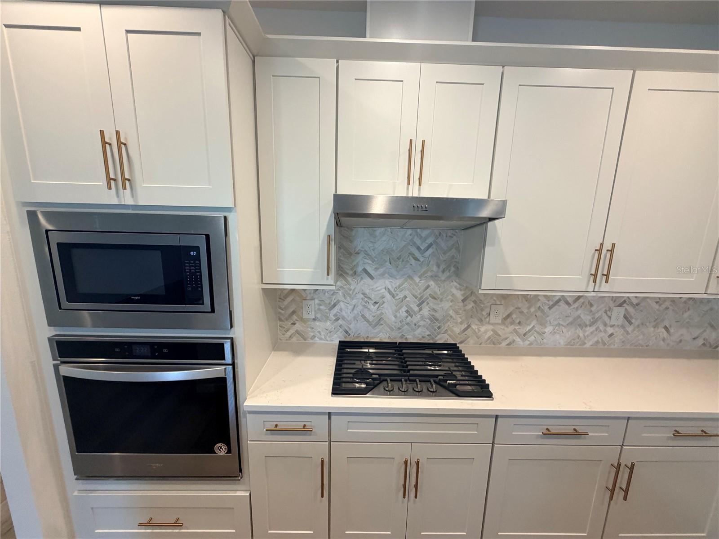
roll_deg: -2.0
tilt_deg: -10.4
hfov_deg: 102.1
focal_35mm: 14
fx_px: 291
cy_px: 270
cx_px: 360
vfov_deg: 85.7
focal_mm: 2.22
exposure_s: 1/120
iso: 250
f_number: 2.2
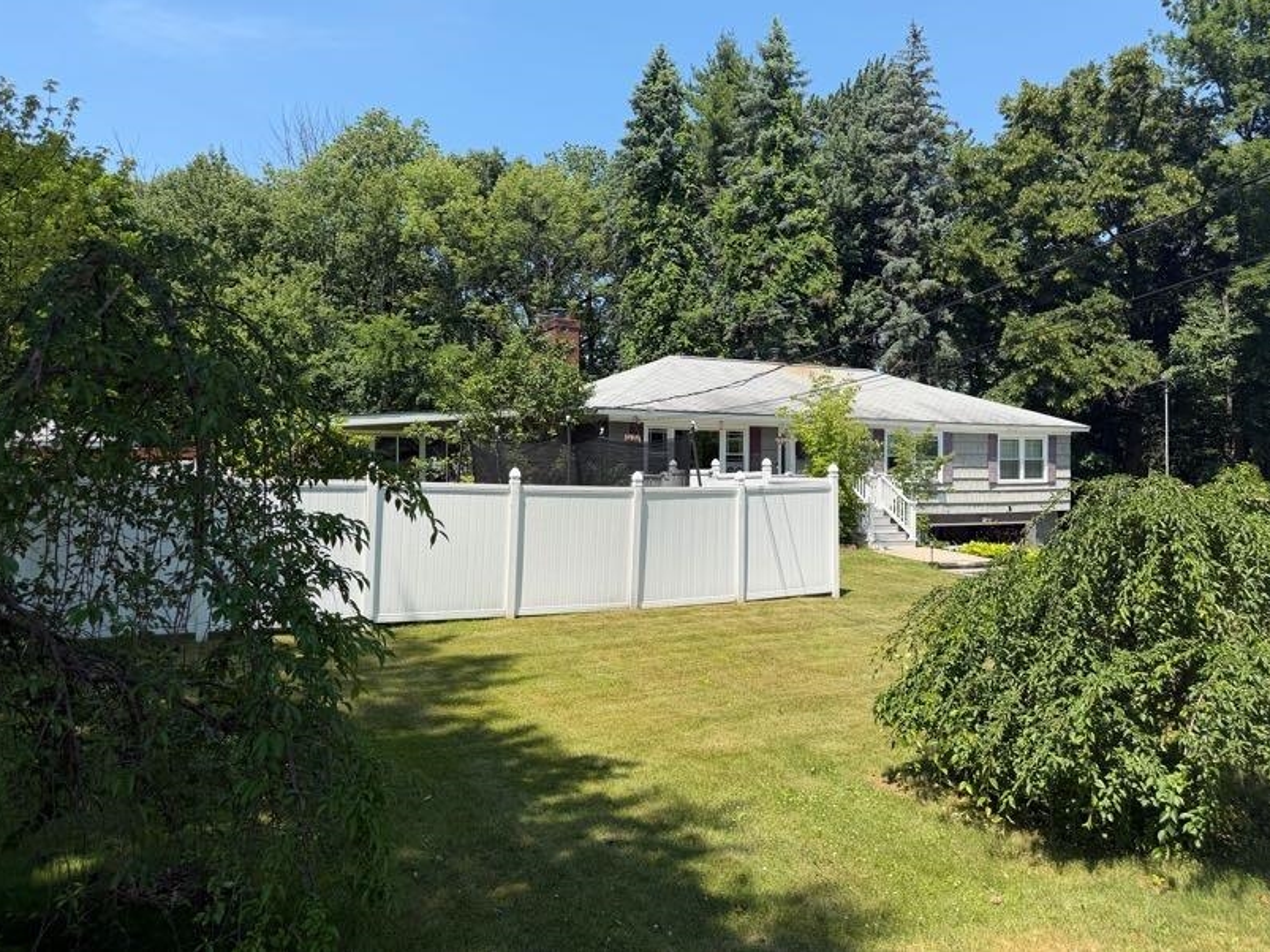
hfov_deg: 69.4
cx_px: 652
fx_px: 917
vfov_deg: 54.9
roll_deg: -0.2
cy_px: 458
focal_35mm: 25
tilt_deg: -0.4
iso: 80
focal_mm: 6.76
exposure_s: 1/3021
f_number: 1.78
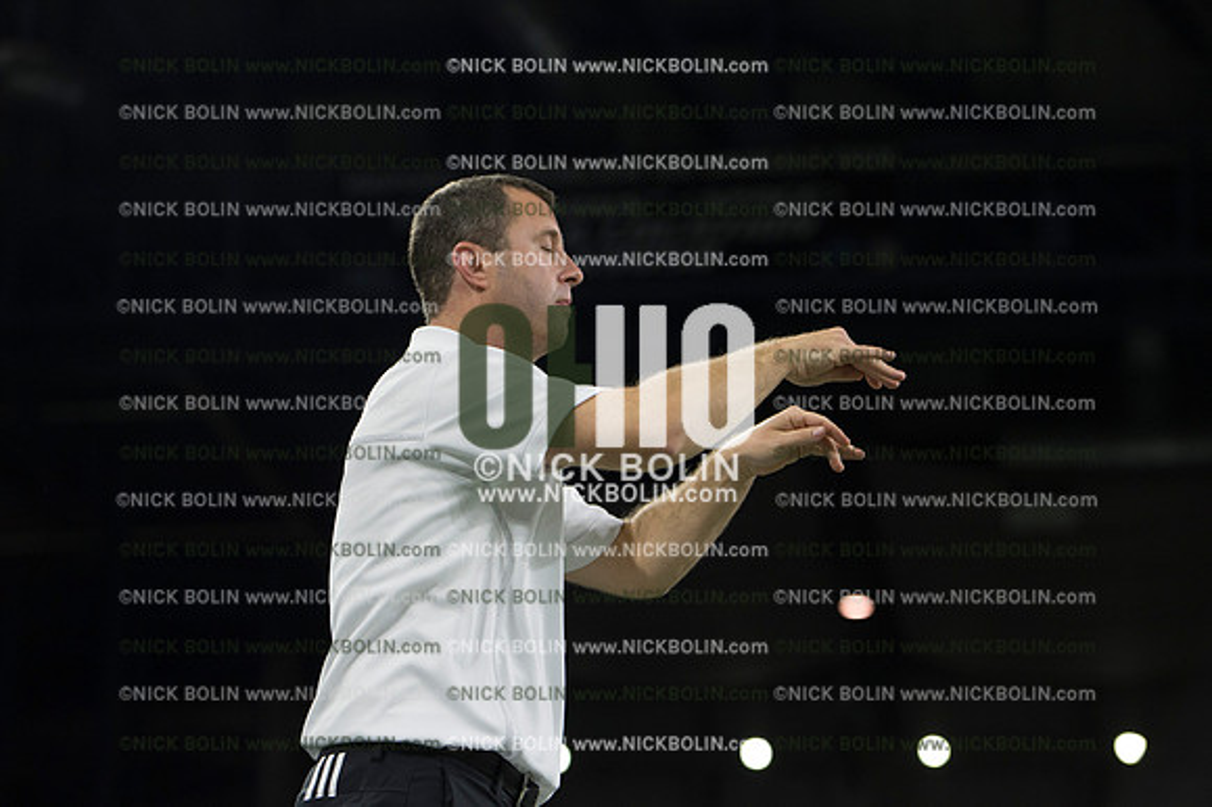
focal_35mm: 102
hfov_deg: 20.0
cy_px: 404
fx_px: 3432
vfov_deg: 13.4
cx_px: 606
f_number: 3.5
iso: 2500
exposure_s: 1/2000
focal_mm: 102
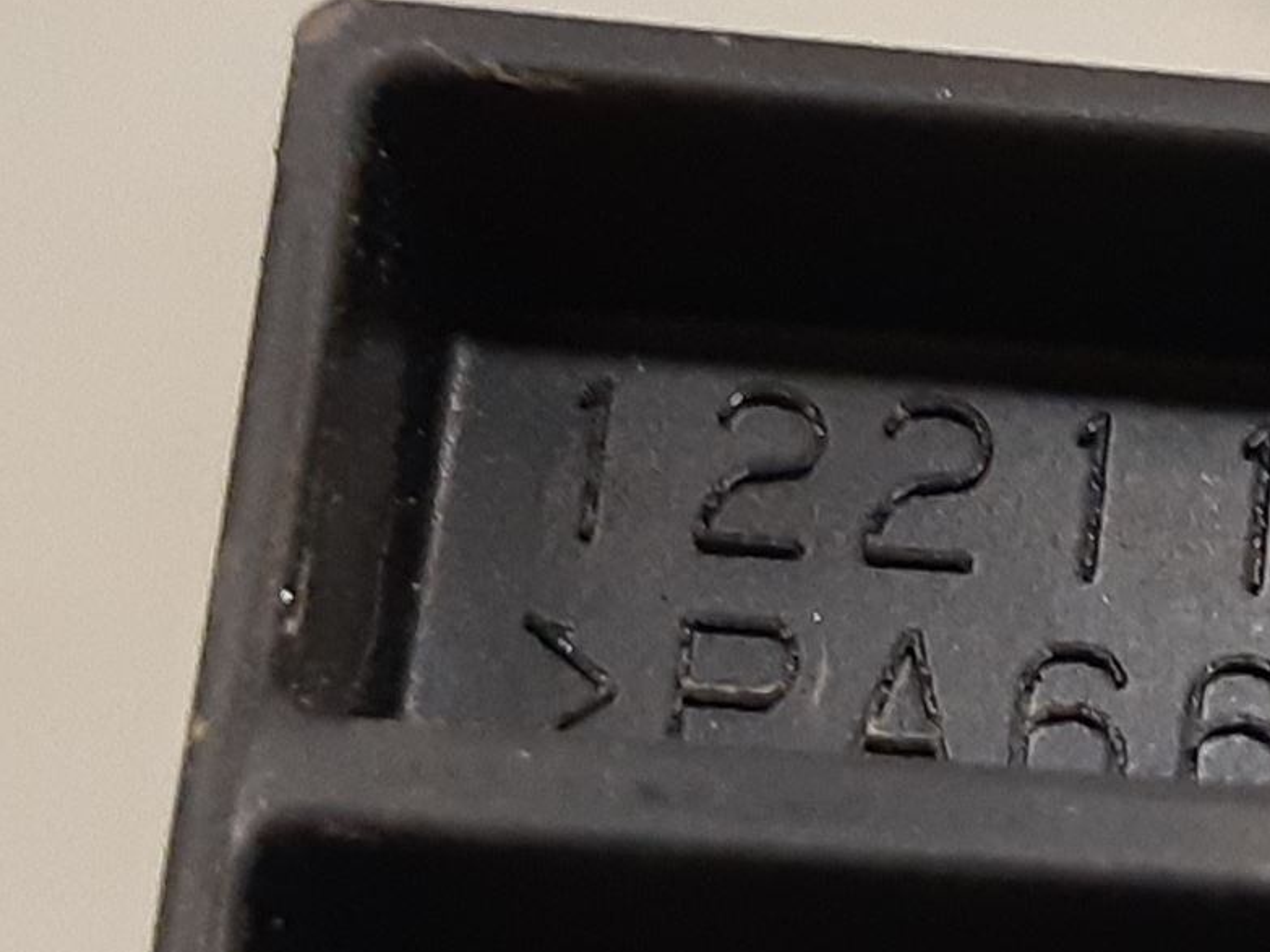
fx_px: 2494
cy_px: 639
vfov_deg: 21.5
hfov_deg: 25.6
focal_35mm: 68
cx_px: 1518
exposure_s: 1/50
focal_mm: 3.93
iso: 250
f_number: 1.7
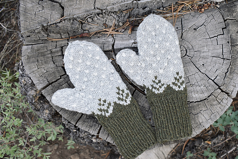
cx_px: 139
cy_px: 80
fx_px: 271
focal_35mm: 41
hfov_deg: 47.2
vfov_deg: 32.7
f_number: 4.5
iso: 400
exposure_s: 1/80
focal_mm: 22
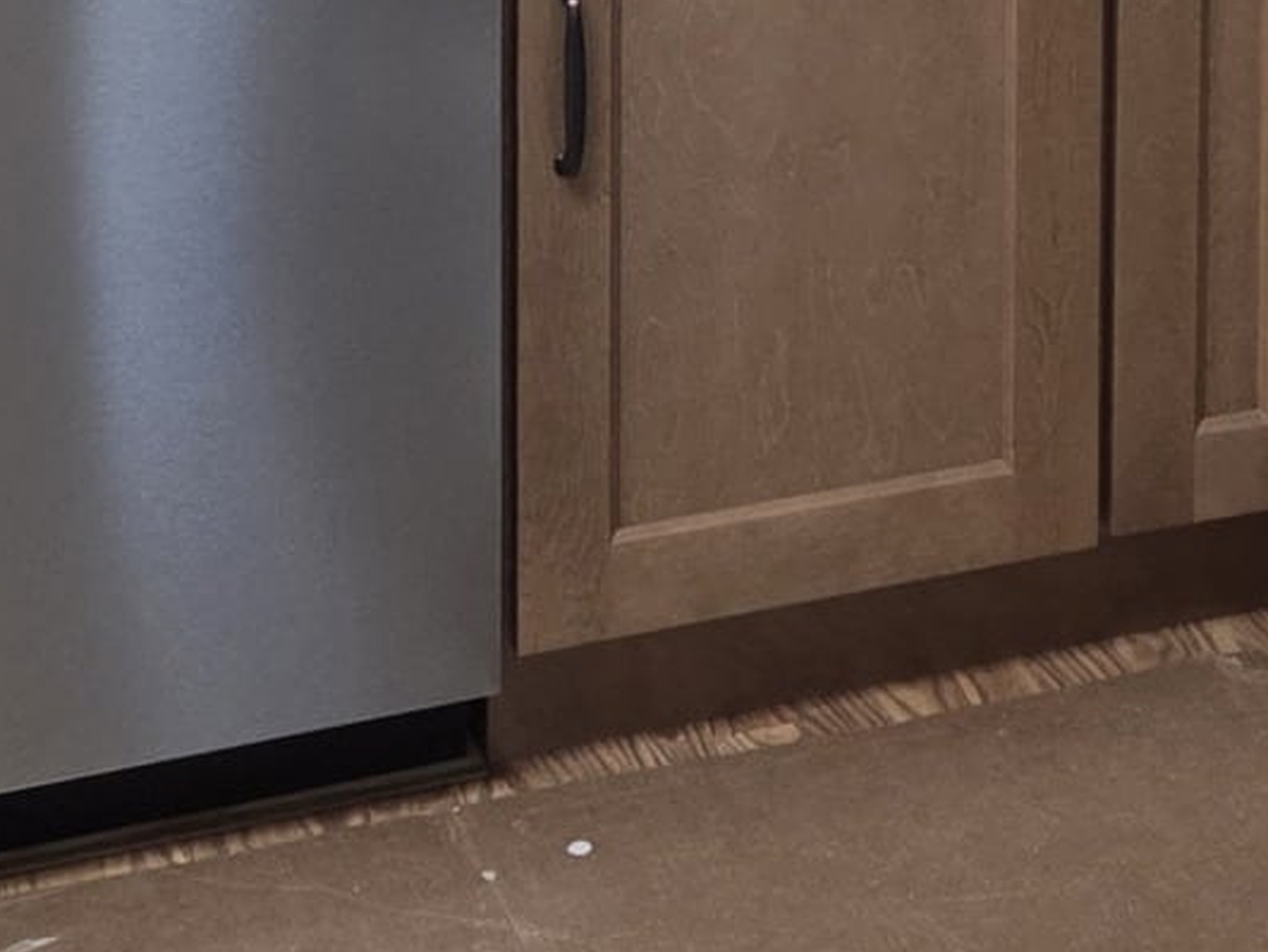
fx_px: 4068
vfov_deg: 11.7
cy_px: -1052
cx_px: 888
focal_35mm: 111
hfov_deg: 17.7
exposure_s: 1/120
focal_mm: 5.4
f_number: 1.8
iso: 200
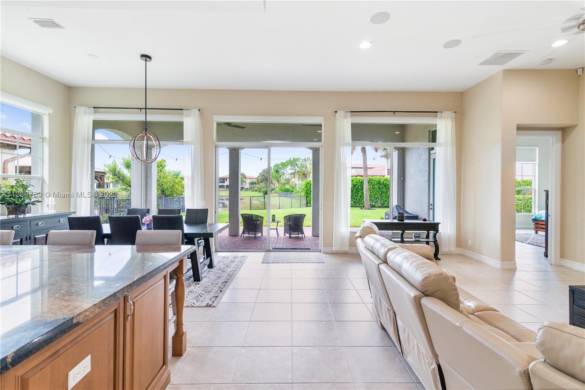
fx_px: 260
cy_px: 195
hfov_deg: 96.7
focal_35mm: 16
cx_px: 292
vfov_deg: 73.7
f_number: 7.1
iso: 500
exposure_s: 1/60
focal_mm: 16
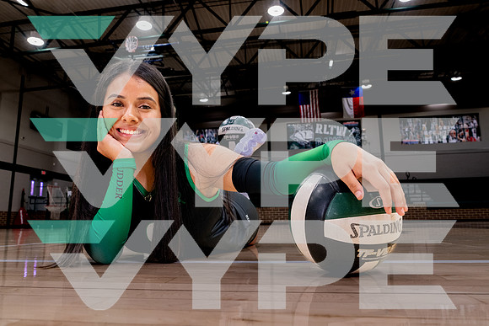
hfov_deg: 68.3
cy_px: 161
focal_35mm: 27
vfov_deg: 48.7
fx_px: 360
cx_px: 250
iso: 2500
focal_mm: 24
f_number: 7.1
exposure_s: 1/80
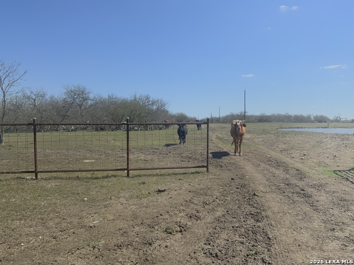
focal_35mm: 29
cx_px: 177
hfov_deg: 61.7
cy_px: 132
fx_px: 297
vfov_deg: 48.2
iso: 16
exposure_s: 1/1848
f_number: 1.8
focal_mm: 3
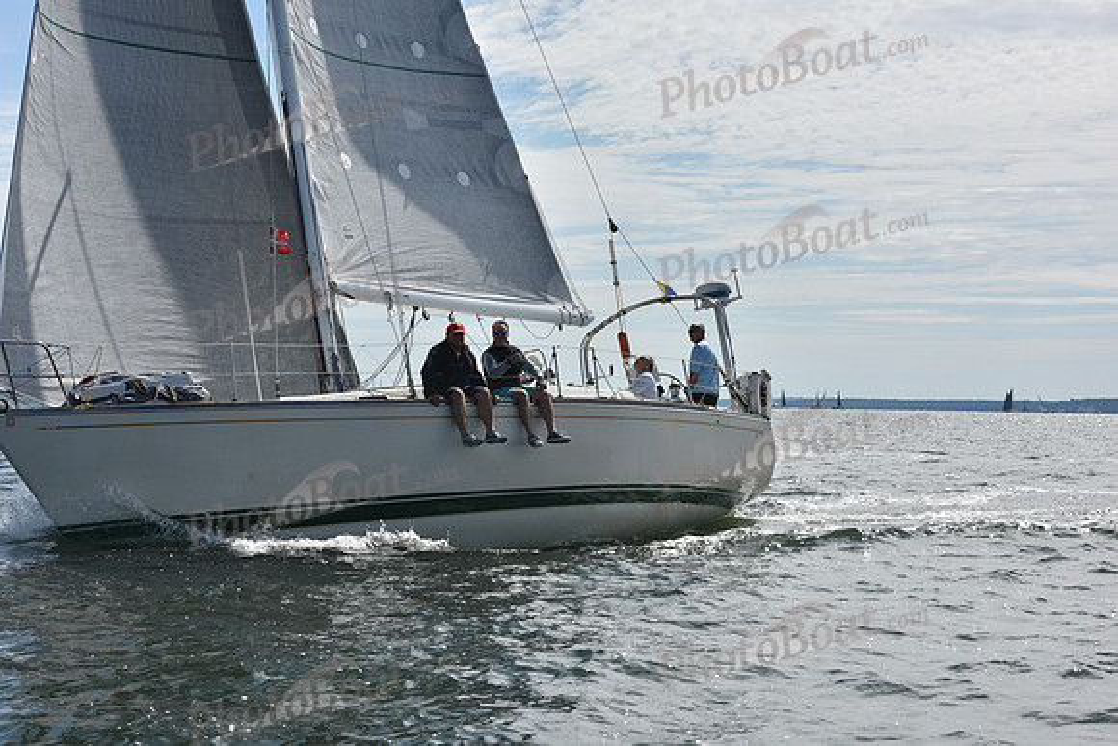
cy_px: 373
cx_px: 559
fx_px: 2330
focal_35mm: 75
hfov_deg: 27.0
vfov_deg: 18.2
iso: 320
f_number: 11
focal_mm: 75
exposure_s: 1/1000
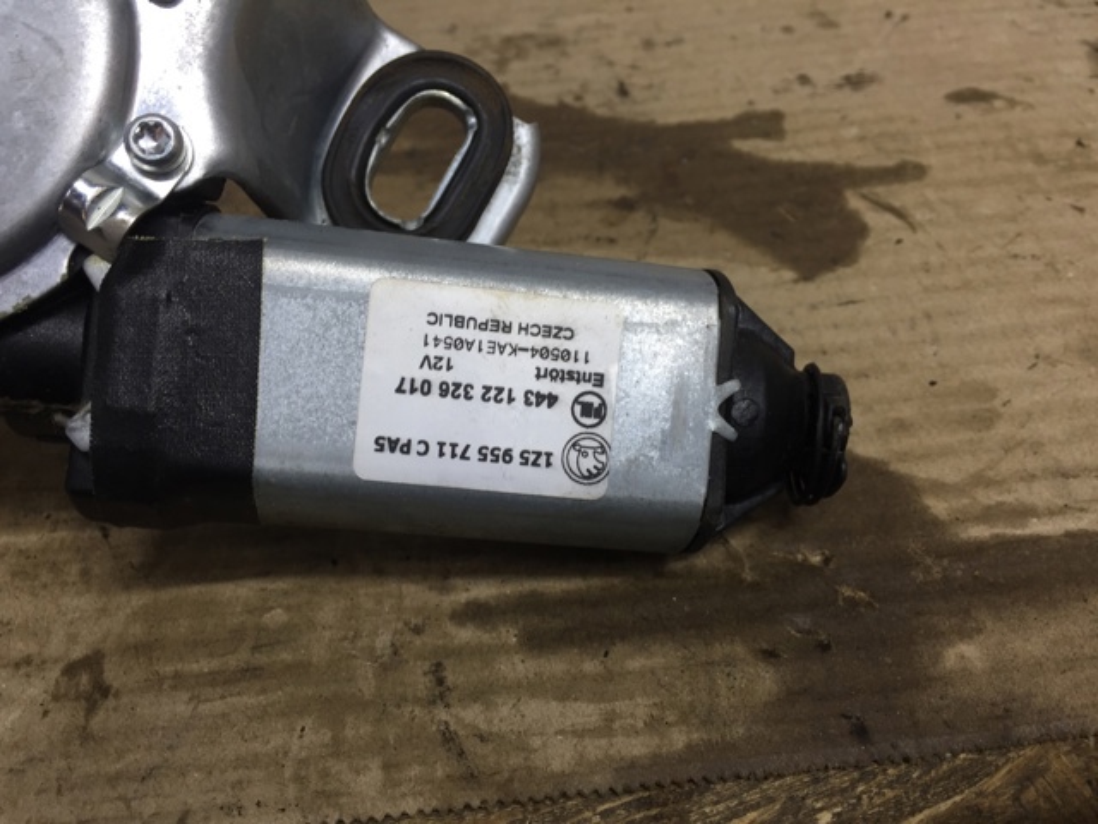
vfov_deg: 48.2
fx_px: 920
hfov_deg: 61.7
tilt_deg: -48.1
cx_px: 549
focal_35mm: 29
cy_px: 412
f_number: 2.2
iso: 40
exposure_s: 1/50
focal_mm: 4.15
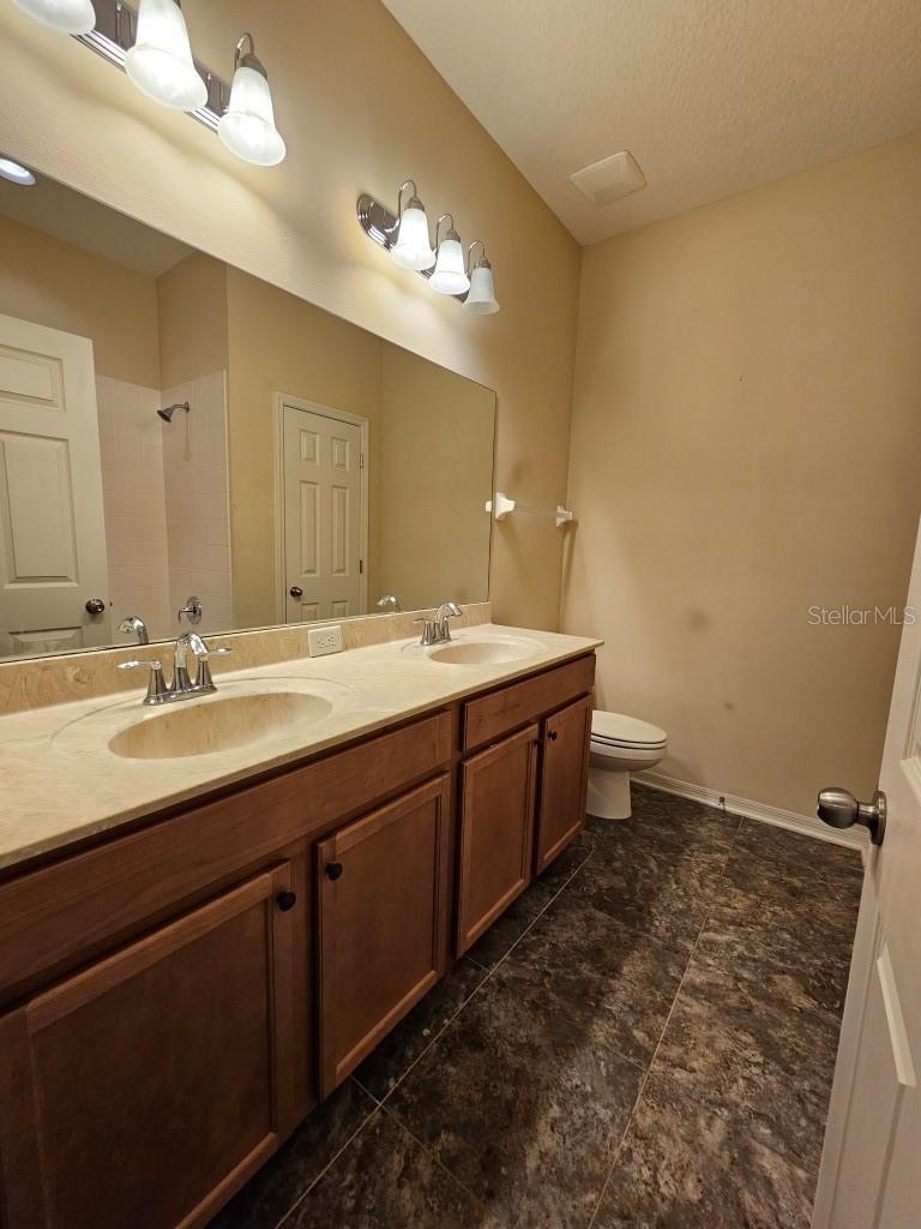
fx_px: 461
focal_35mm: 13
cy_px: 614
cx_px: 460
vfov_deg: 106.2
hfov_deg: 89.9
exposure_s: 1/60
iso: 100
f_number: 2.2
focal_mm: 2.2
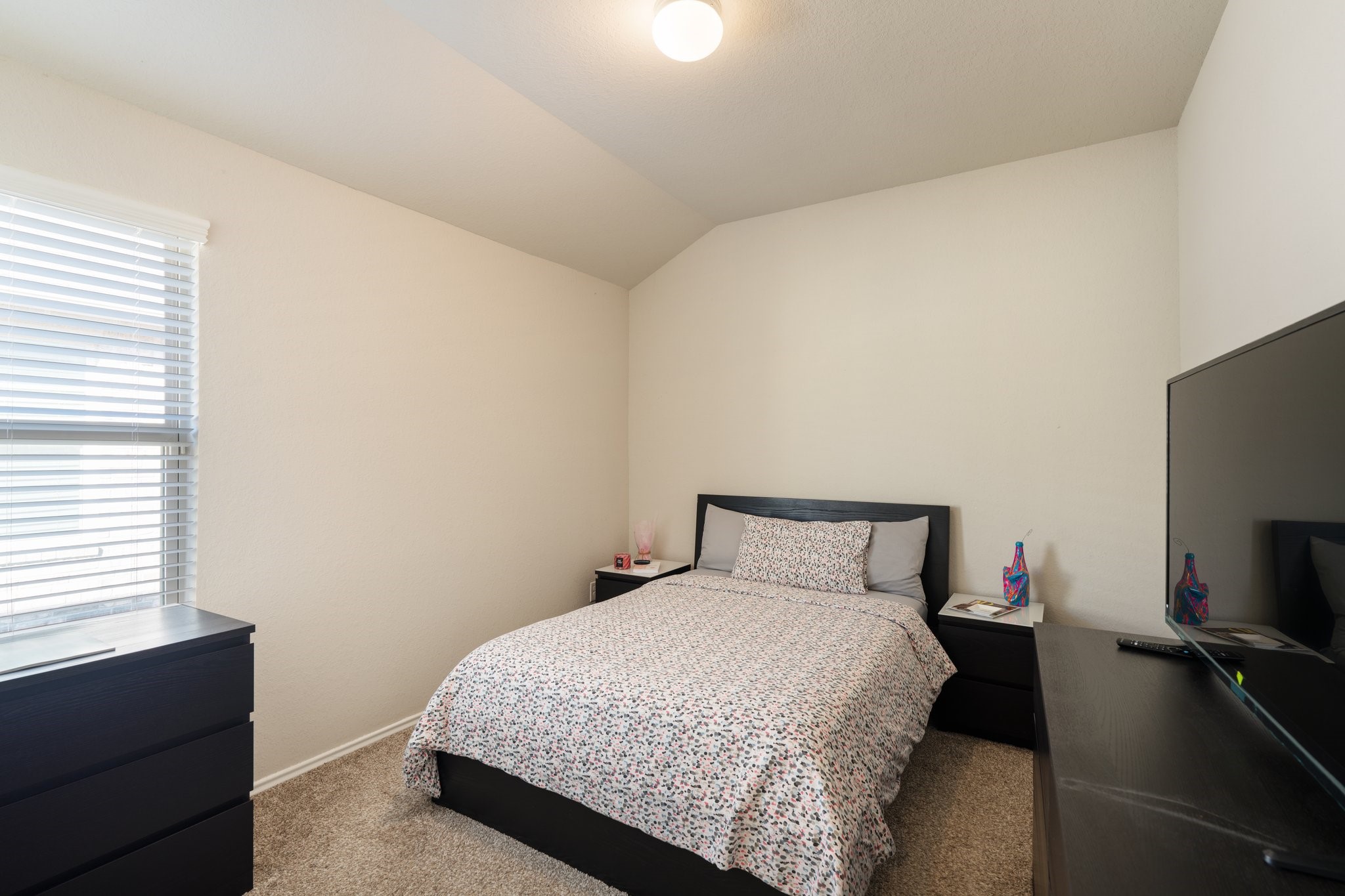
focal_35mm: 16
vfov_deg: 73.7
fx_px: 598
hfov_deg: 96.7
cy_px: 448
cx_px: 672
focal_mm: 16
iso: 100
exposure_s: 1/2.5
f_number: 5.6
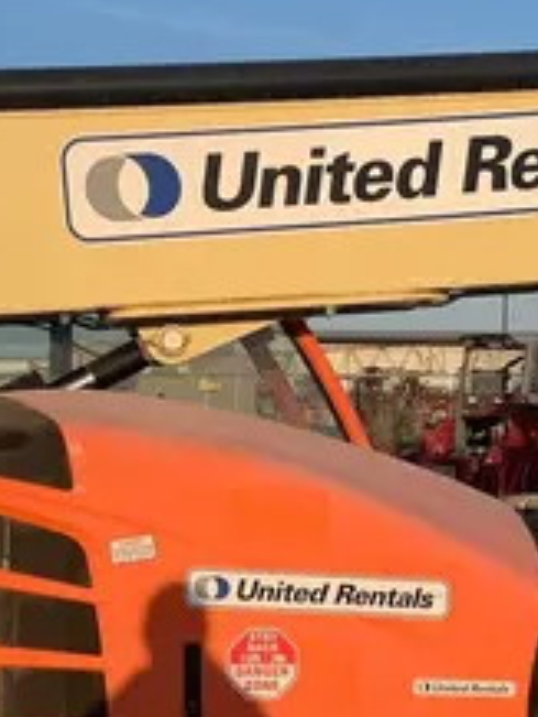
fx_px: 1822
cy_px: 537
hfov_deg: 16.8
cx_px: 201
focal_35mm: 88
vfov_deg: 22.0
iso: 25
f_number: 1.8
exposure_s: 1/1634
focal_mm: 4.25
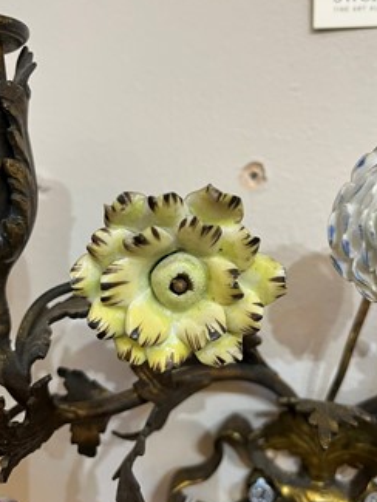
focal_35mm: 32
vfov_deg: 56.8
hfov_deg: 44.2
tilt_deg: -3.0
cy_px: 239
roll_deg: -1.2
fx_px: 464
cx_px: 192
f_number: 1.6
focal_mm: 5.1
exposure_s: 1/50
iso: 200
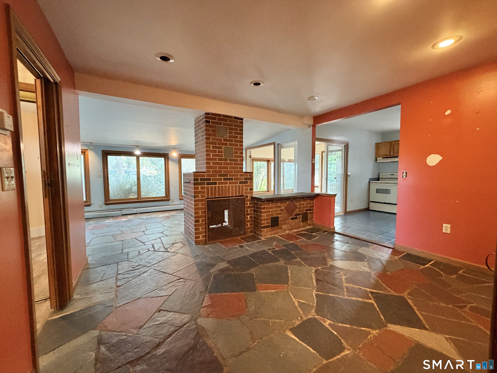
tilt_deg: -4.0
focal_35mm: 14
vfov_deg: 85.7
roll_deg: +0.1
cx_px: 248
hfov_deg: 102.1
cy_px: 186
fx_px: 201
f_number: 2.2
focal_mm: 2.22
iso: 400
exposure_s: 1/60
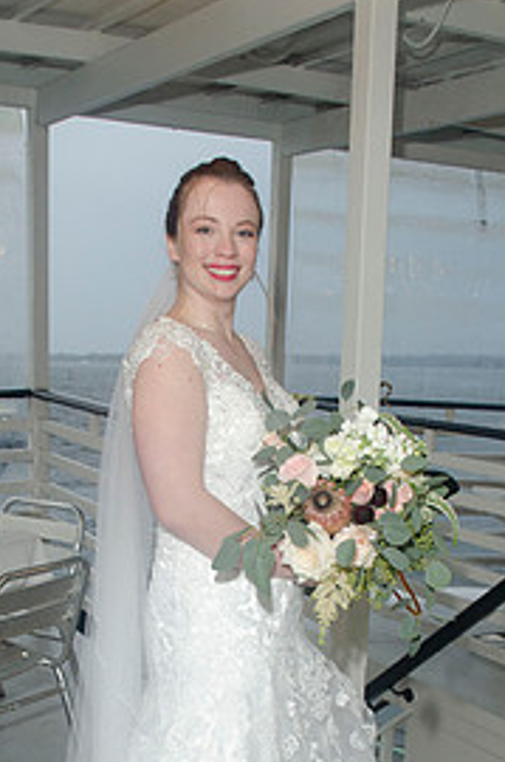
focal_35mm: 55
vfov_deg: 35.1
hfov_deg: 24.5
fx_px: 1162
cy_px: 615
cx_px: 229
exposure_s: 1/60
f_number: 5.6
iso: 400
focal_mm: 22
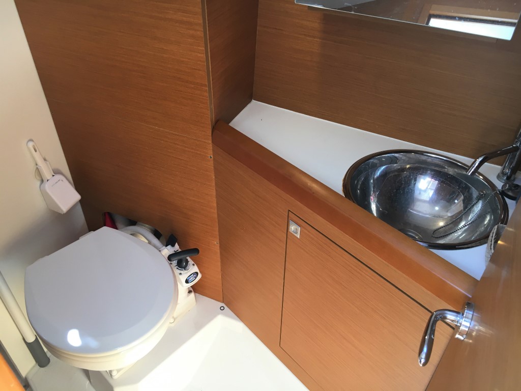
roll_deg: -0.4
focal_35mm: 29
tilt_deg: -39.1
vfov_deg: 48.2
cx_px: 260
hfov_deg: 61.7
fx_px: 436
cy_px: 196
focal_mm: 4.15
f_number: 2.2
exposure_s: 1/33
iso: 25
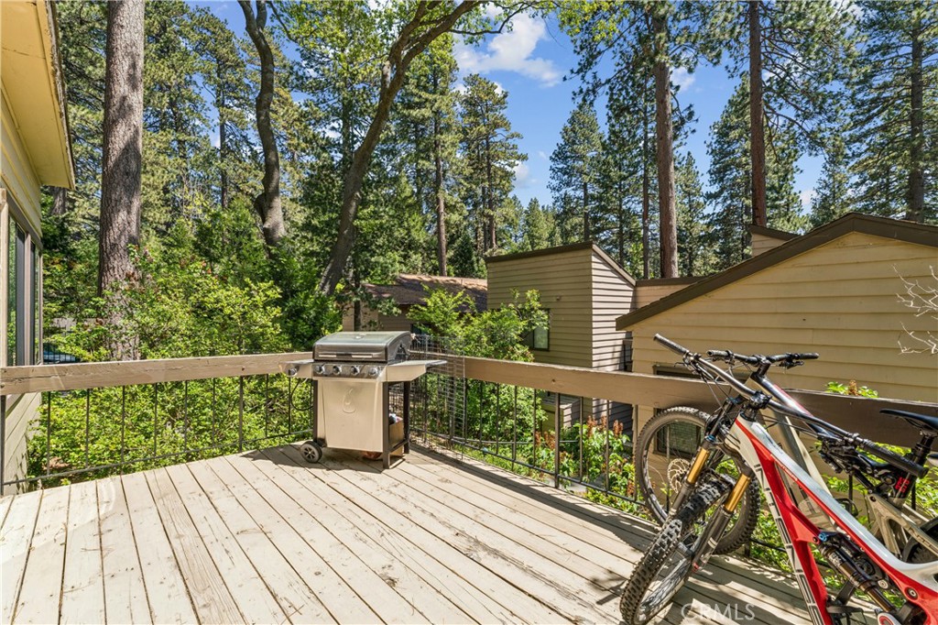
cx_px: 469
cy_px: 312
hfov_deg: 96.0
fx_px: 422
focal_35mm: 16
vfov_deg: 73.0
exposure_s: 1/13
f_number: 22
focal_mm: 16.2
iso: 100
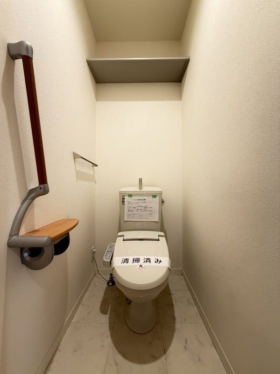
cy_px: 187
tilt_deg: +1.0
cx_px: 140
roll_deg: -0.7
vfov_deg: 102.1
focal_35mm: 14
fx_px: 151
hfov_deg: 85.7
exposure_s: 1/50
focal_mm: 2.22
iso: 400
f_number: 2.2
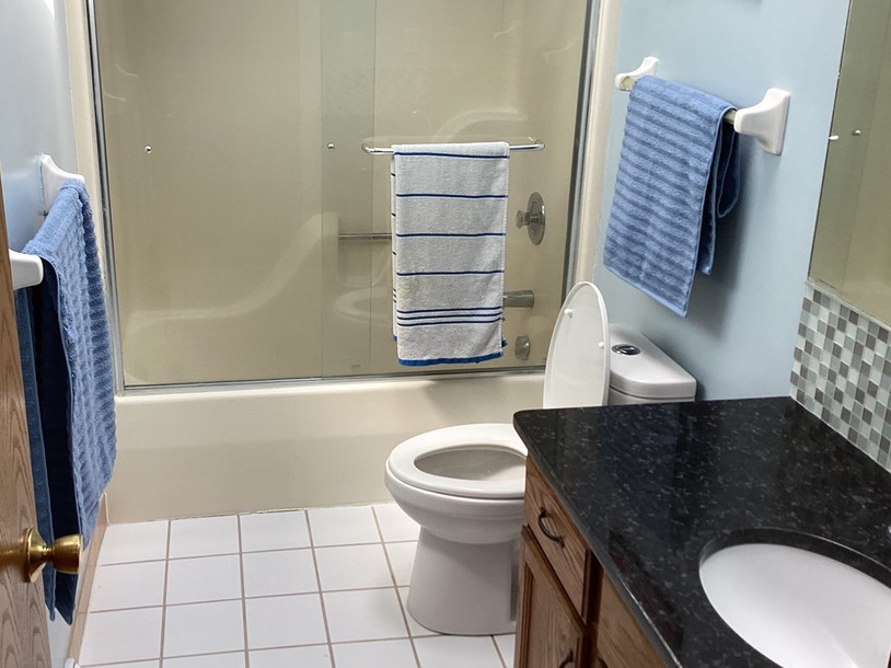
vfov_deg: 36.7
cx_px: 349
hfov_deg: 47.5
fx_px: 1004
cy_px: 279
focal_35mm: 39
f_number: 2.4
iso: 40
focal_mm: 3.3
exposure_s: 1/100
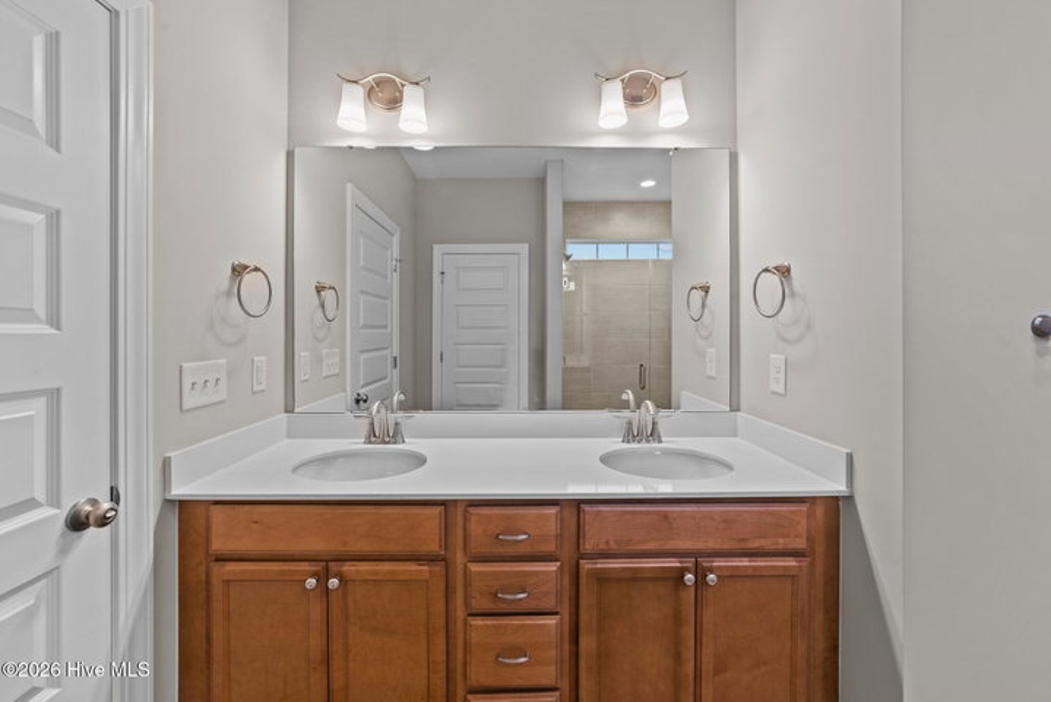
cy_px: 351
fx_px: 409
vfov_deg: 81.3
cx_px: 526
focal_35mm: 14
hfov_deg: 104.2
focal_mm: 14
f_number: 8
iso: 160
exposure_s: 1/2.5
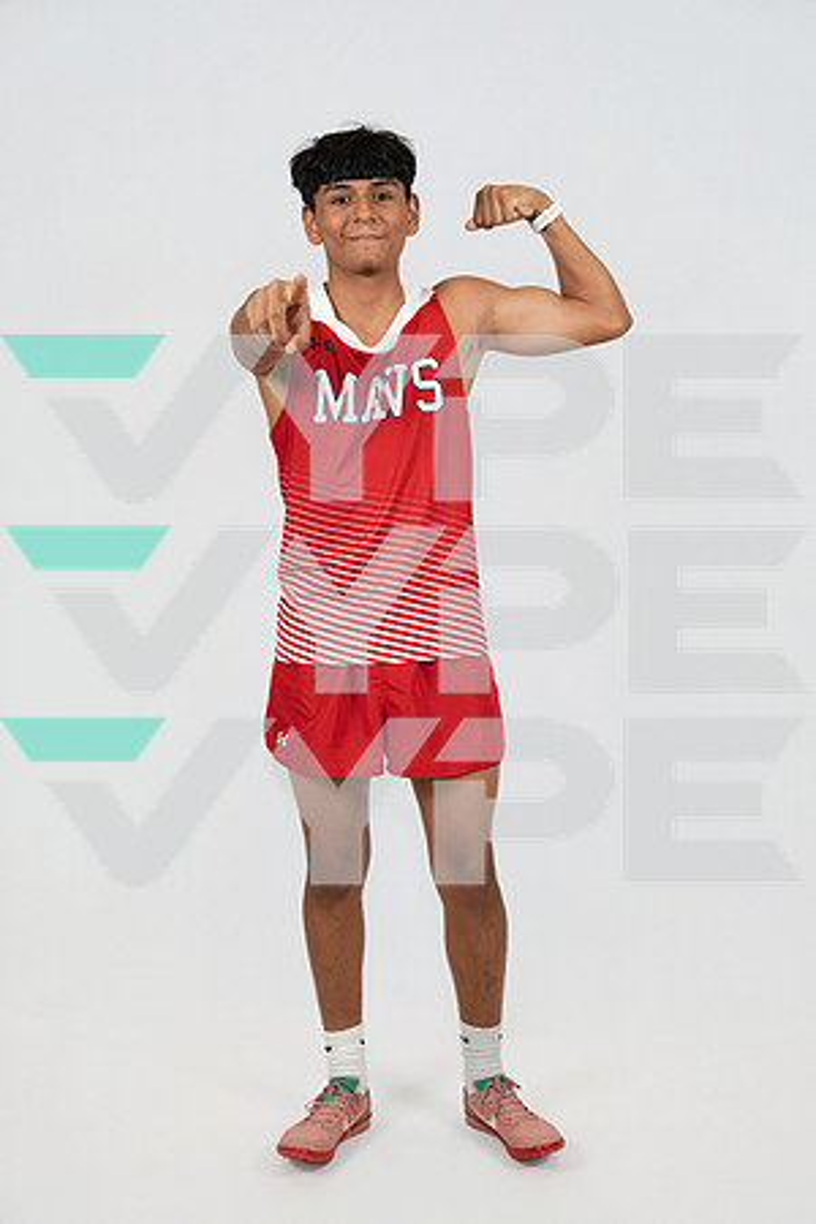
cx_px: 408
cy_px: 612
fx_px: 1482
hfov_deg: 30.8
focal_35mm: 44
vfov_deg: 44.9
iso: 500
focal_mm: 43.6
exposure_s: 1/125
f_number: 4
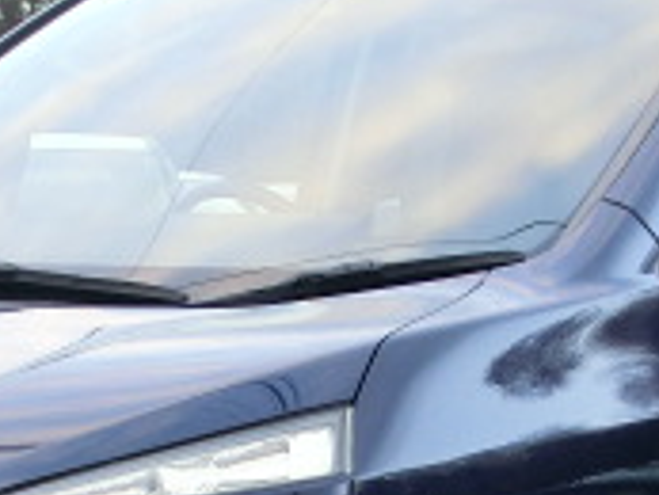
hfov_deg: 16.1
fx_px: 2324
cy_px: 644
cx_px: 324
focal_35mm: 122
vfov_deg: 11.8
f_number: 3.7
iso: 200
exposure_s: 1/60
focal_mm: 5.86
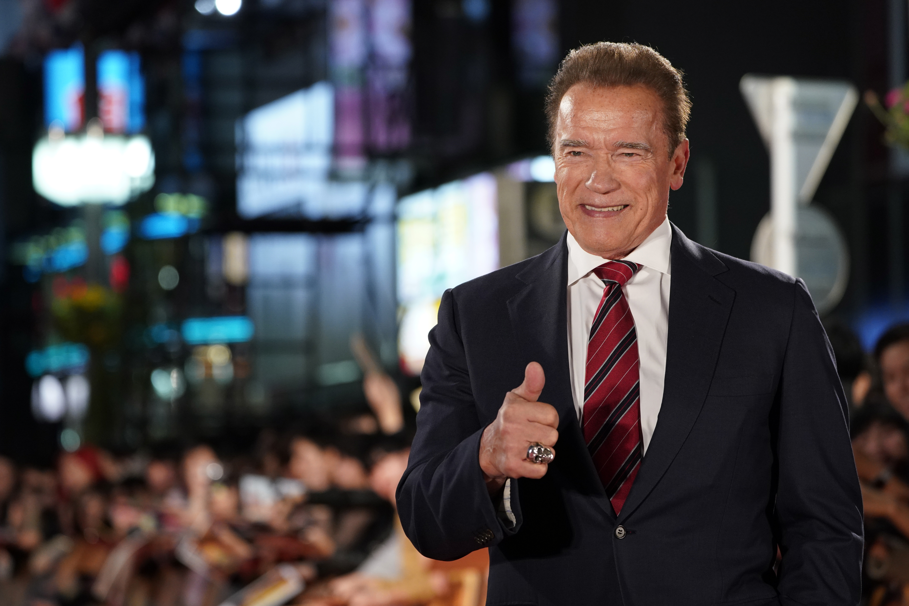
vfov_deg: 7.1
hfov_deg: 10.6
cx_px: 454
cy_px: 303
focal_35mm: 194
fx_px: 4898
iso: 2500
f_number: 5.6
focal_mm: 194
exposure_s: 1/500
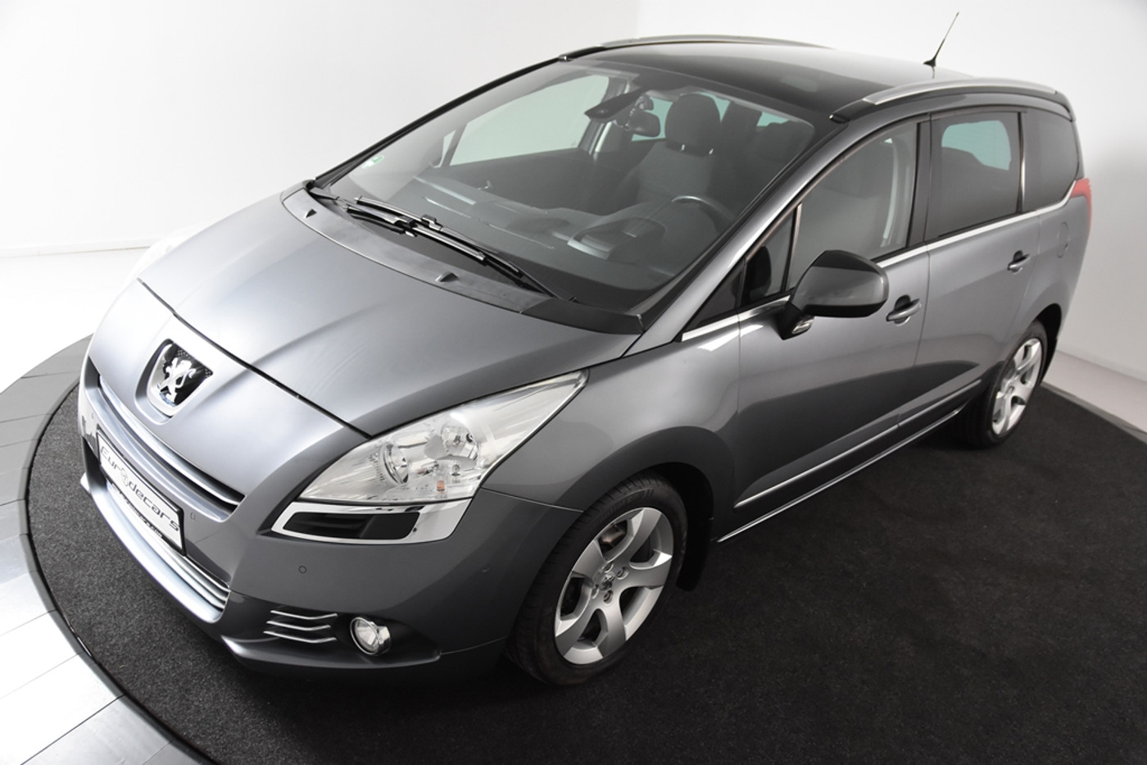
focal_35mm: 33
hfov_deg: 57.2
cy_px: 382
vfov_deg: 40.0
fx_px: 1051
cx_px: 574
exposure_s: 1/50
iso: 1600
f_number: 3.5
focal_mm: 22
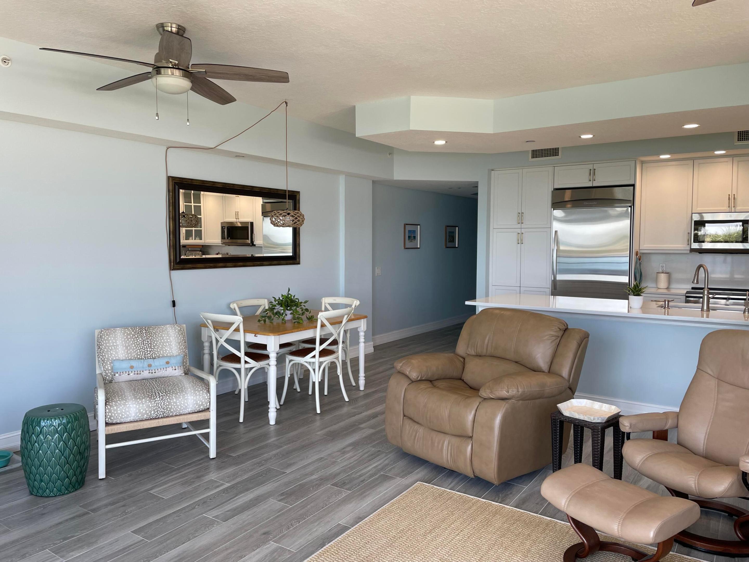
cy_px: 281
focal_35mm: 26
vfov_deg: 53.1
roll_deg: +0.2
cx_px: 374
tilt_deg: -3.9
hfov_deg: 67.3
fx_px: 563
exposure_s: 1/120
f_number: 1.6
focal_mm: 4.2
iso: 50
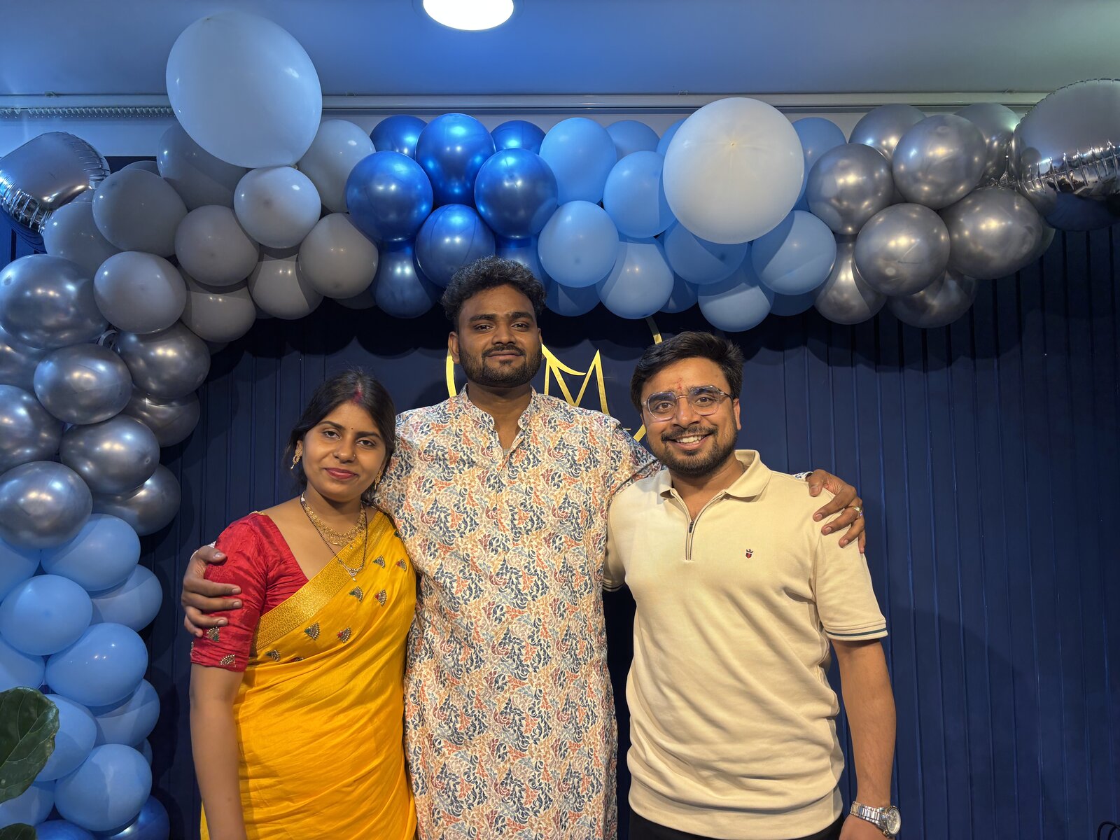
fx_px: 841
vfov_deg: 53.1
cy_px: 420
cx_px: 560
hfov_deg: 67.3
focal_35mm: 26
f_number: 1.6
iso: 80
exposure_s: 1/105
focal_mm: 5.96
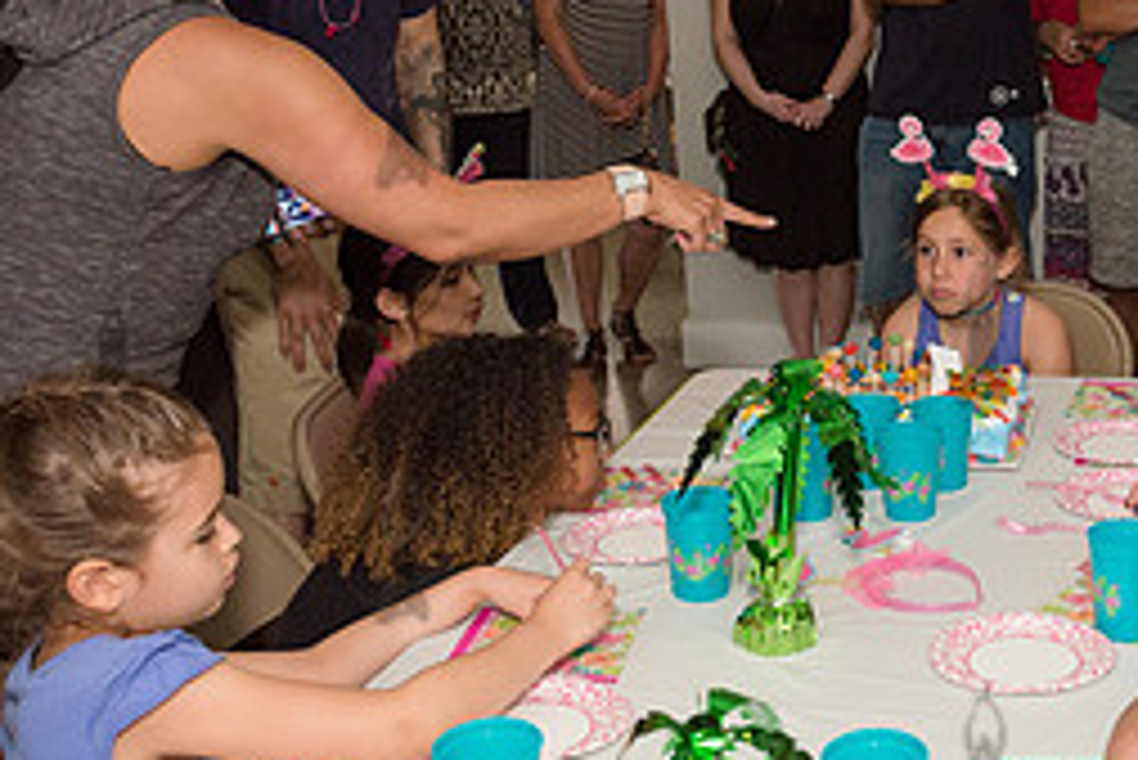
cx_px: 981
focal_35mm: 55
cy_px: 326
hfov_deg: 34.6
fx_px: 1740
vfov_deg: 24.6
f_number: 4.5
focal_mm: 24
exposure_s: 1/640
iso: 1600
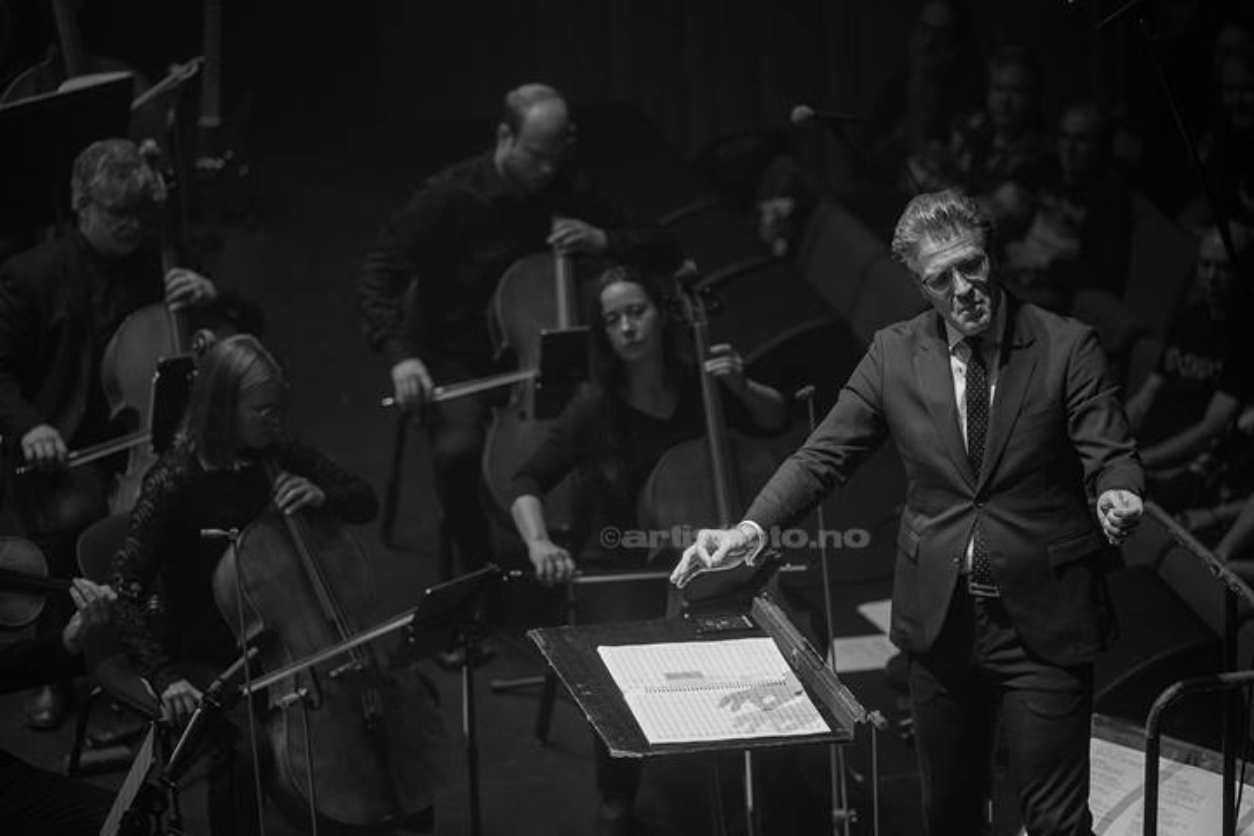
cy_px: 418
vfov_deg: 9.1
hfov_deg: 13.7
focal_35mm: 150
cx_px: 627
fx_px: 5225
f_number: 2.8
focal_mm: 150
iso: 2500
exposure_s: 1/800
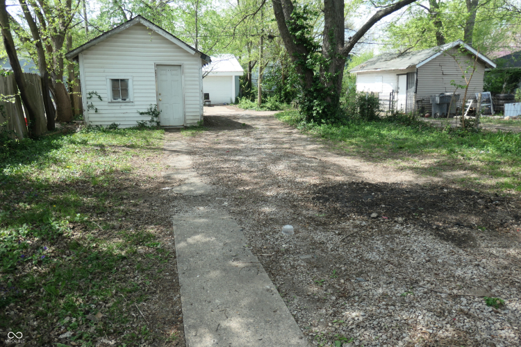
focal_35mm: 24
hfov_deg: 73.7
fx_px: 347
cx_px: 260
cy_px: 174
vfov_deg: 53.1
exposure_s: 1/640
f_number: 3.3
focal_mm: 8.8
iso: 200
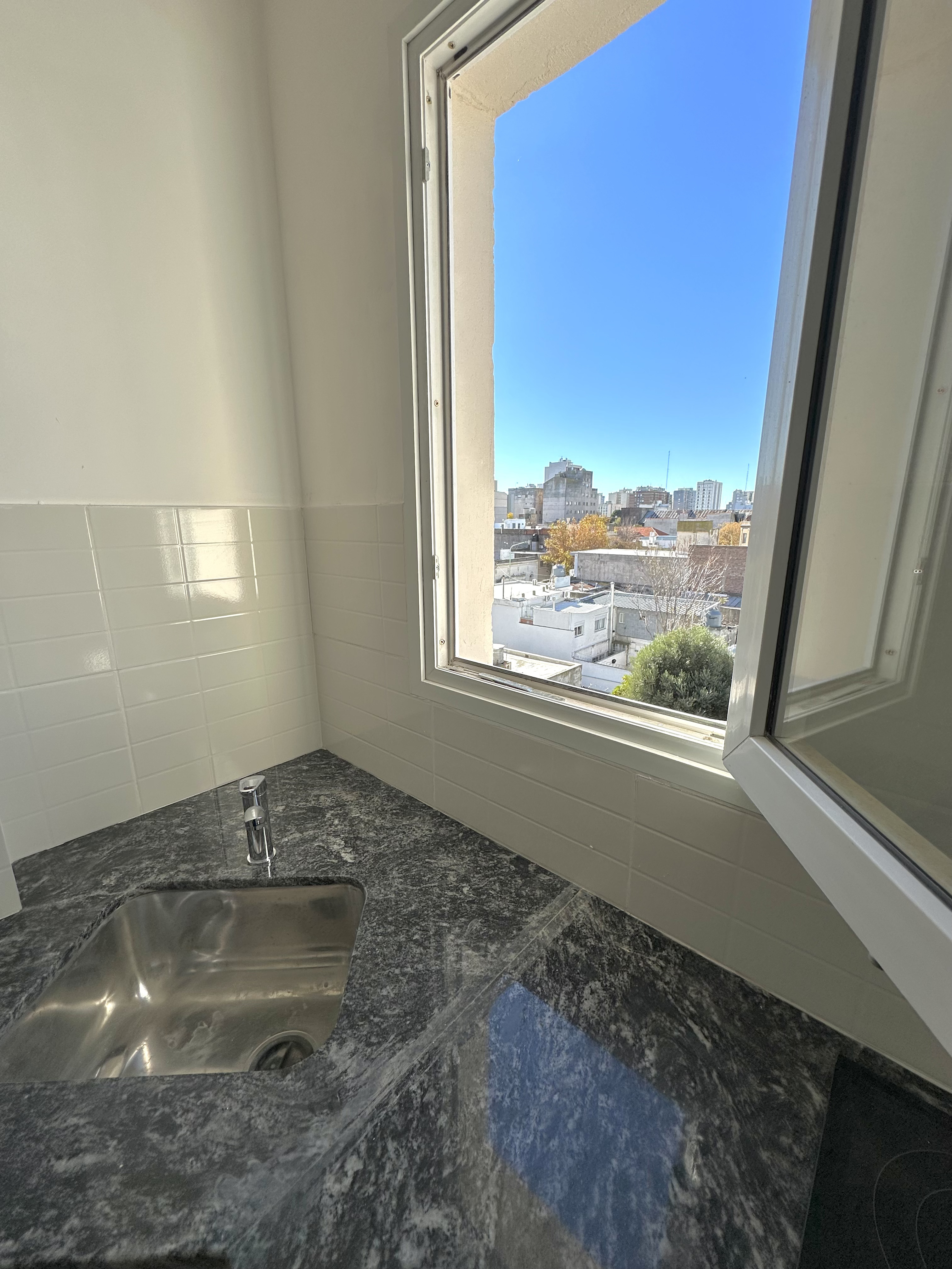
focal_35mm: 14
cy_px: 634
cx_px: 476
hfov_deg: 85.7
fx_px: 513
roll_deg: -0.2
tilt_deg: -12.6
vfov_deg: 102.1
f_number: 2.2
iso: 40
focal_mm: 2.22
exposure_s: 1/1024
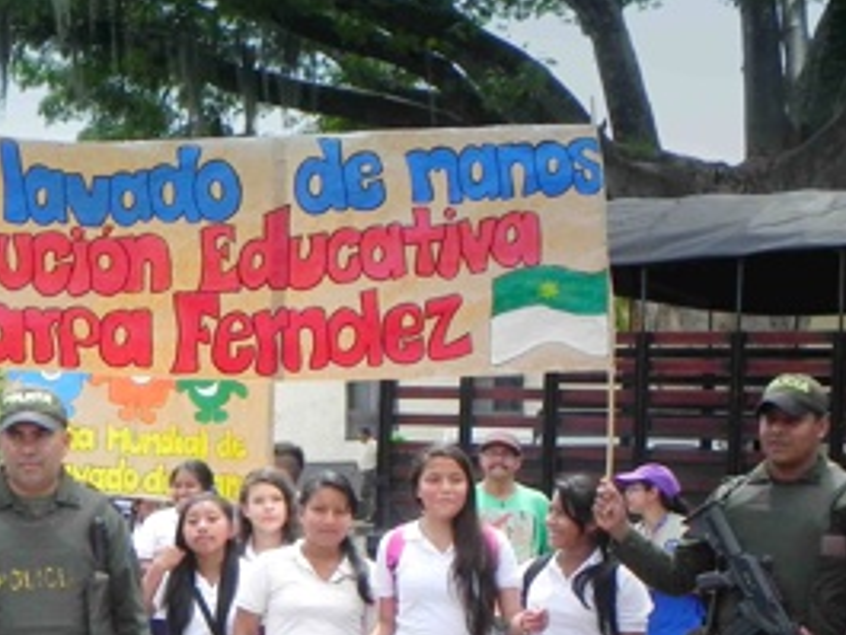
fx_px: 2396
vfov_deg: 15.0
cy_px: 538
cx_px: 125
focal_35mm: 98
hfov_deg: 19.7
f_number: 5.6
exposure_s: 1/287
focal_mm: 9.2
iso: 160
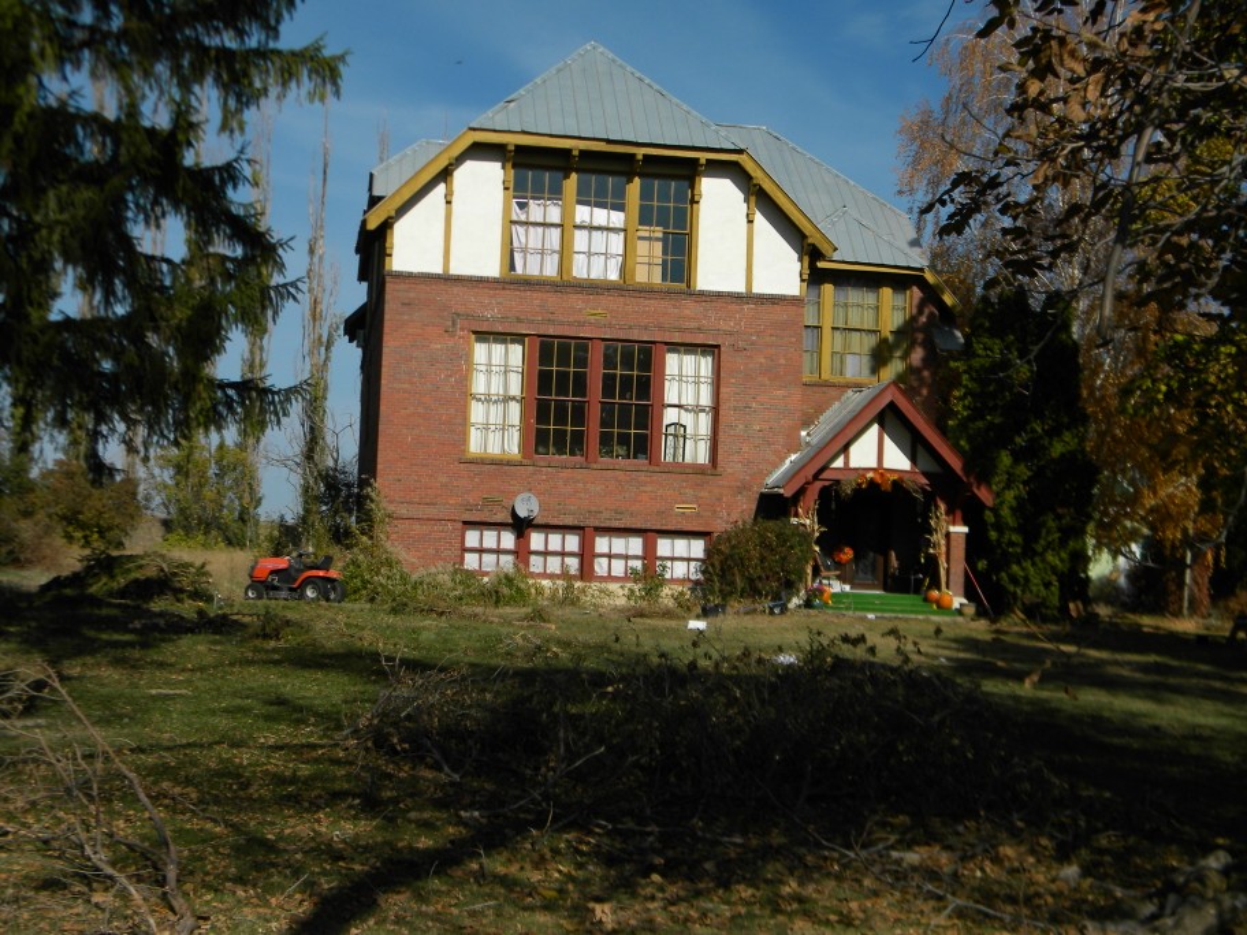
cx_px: 624
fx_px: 1693
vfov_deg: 30.9
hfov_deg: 40.4
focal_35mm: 47
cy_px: 468
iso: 80
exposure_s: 1/412
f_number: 7.8
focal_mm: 8.6
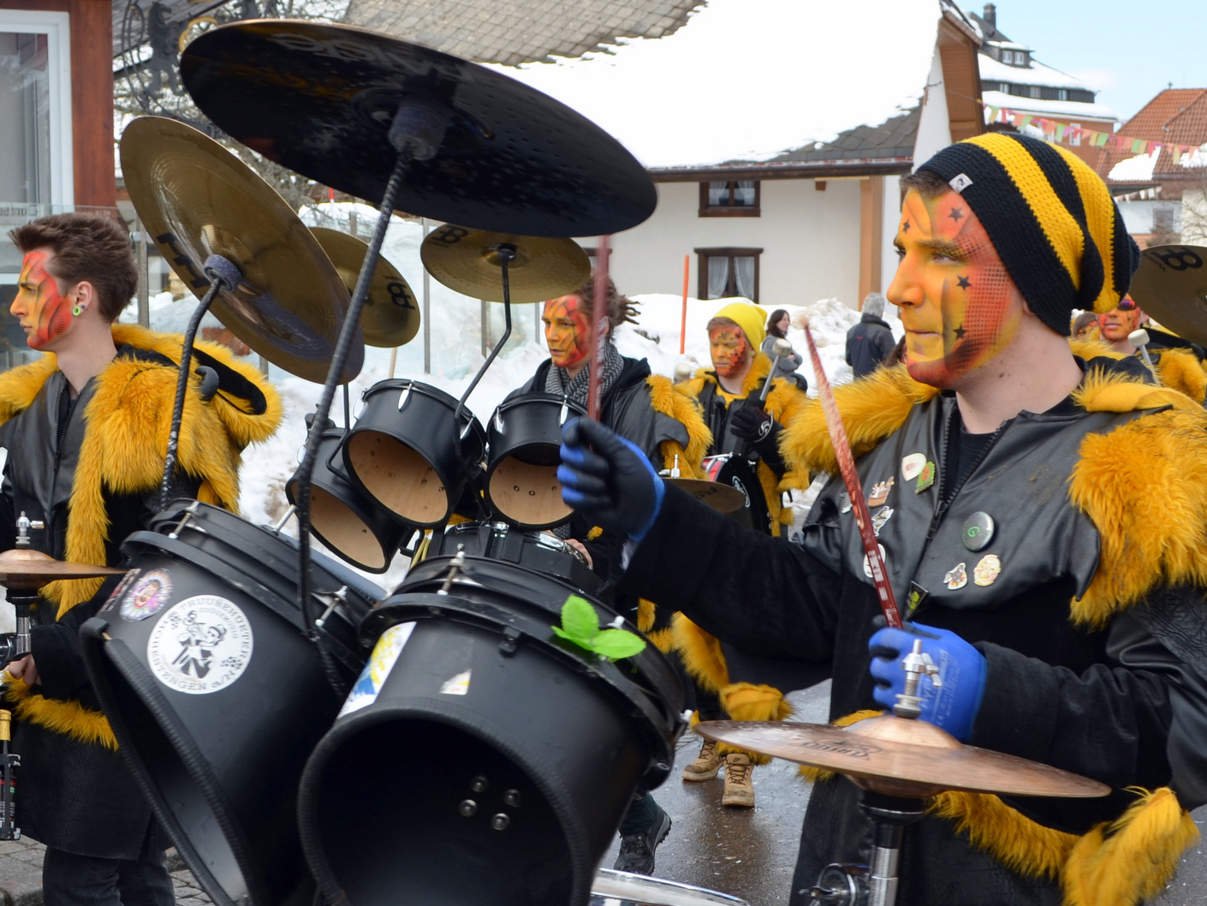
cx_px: 614
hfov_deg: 51.3
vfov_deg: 39.7
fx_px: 1255
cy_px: 451
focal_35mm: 36
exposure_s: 1/160
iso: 100
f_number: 6.3
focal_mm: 22
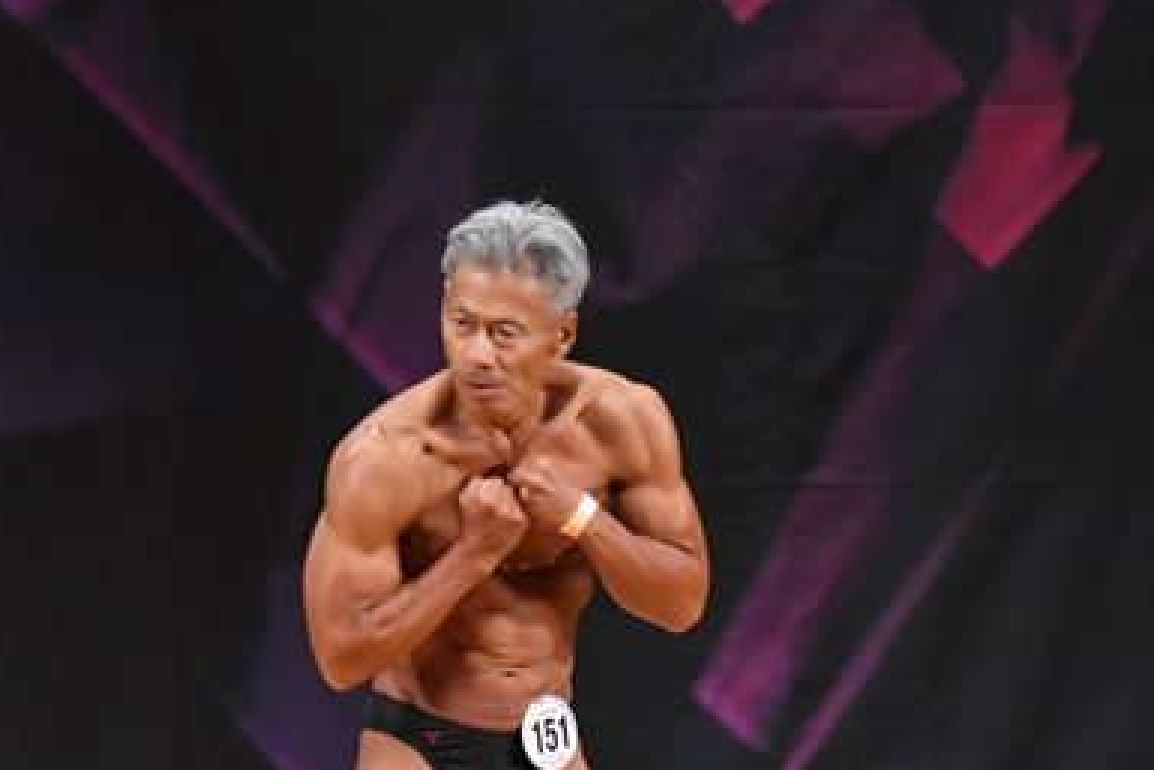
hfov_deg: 3.8
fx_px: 17412
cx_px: 493
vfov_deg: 2.5
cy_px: 758
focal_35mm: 543
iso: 3200
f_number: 5.6
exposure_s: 1/400
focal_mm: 180
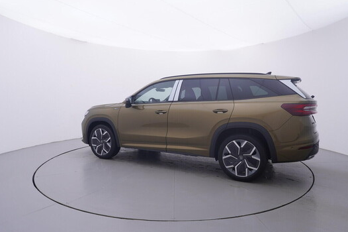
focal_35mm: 24
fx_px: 227
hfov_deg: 74.9
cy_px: 113
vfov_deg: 54.0
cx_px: 177
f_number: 5
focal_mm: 15
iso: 200
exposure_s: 1/80
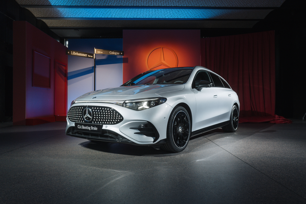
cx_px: 153
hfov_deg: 65.5
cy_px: 102
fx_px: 238
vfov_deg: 46.4
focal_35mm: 28
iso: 800
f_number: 4
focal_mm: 28
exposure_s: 1/60
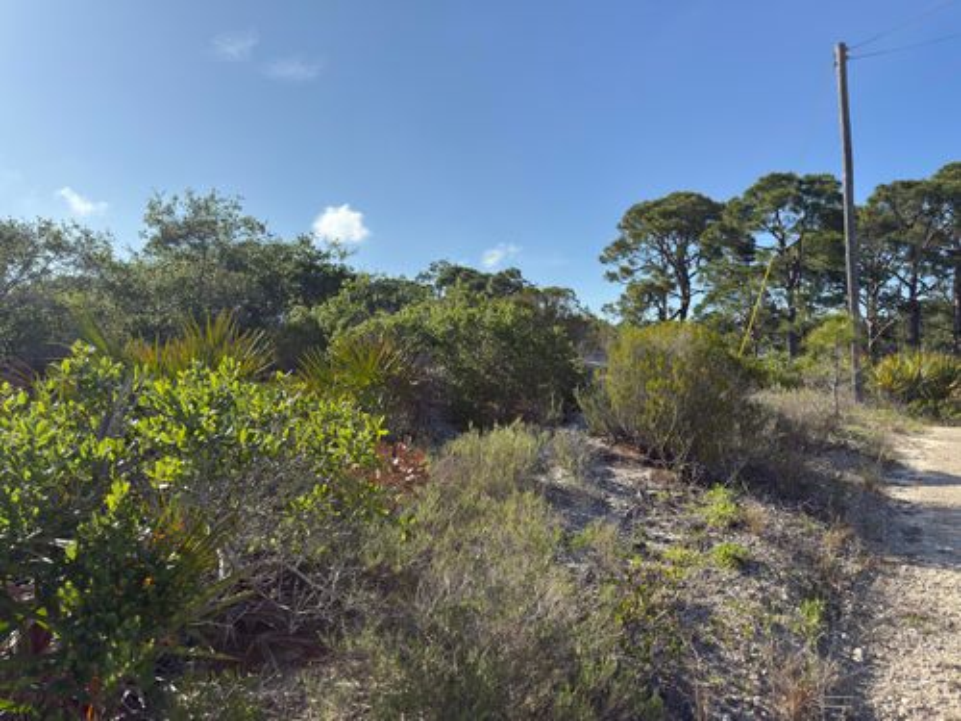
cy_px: 360
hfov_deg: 71.6
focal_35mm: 24
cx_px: 480
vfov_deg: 56.8
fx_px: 666
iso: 64
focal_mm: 6.76
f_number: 1.78
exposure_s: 1/4464
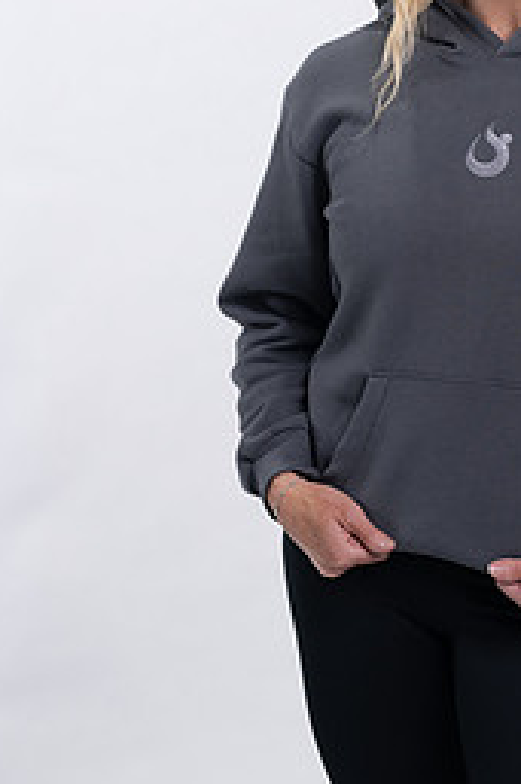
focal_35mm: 149
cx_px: 436
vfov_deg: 13.7
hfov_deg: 9.2
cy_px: 186
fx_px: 3239
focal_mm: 85
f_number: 4
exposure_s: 1/125
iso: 200
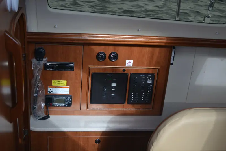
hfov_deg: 38.9
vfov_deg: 26.5
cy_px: 76
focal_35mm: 51
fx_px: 320
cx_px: 113
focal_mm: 34
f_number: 5.6
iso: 160
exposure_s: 1/125
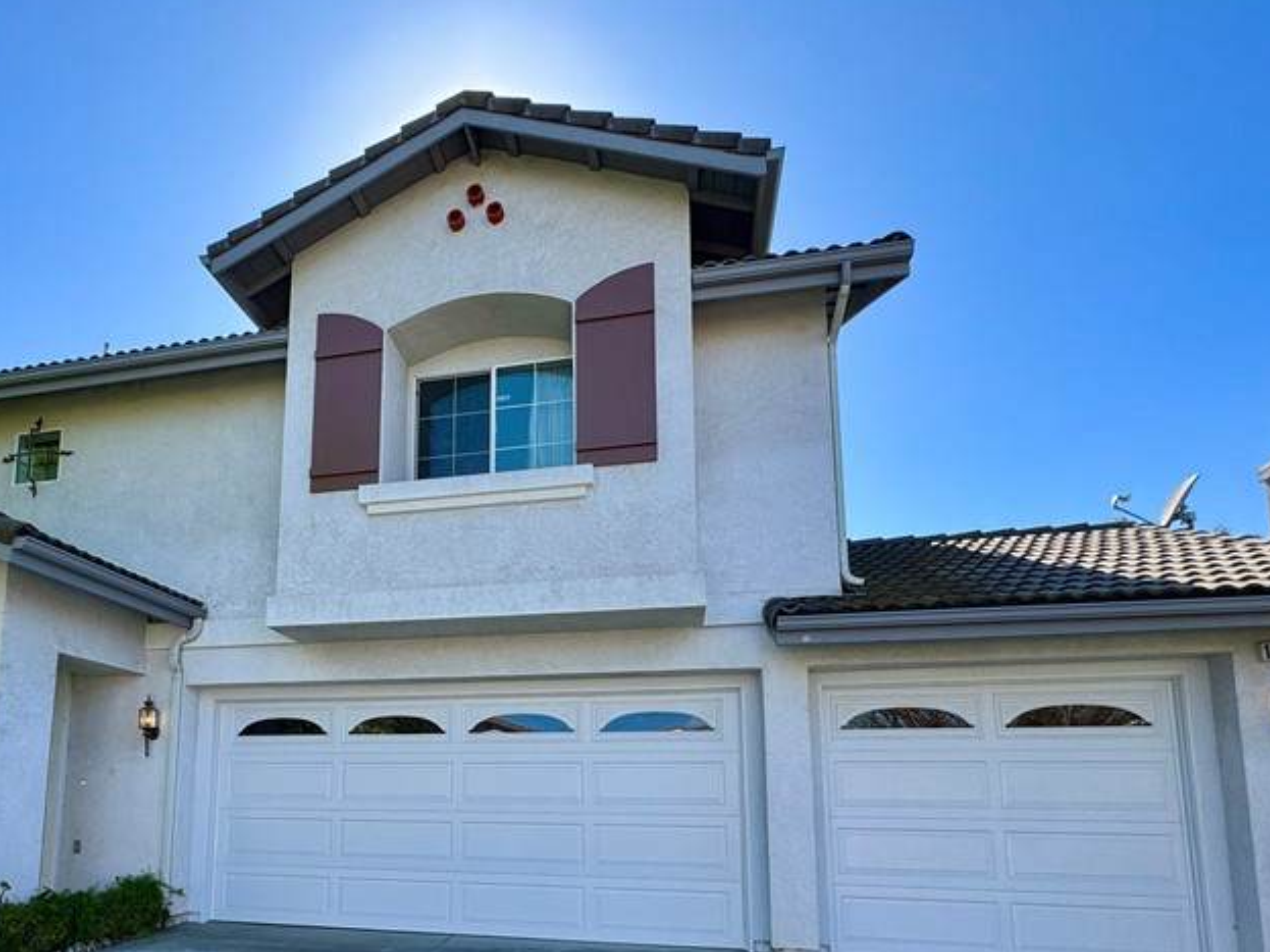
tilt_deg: +8.0
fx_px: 844
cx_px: 446
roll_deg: -0.8
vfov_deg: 56.5
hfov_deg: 72.2
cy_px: 693
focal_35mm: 23
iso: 40
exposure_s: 1/561
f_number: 2.2
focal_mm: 2.22
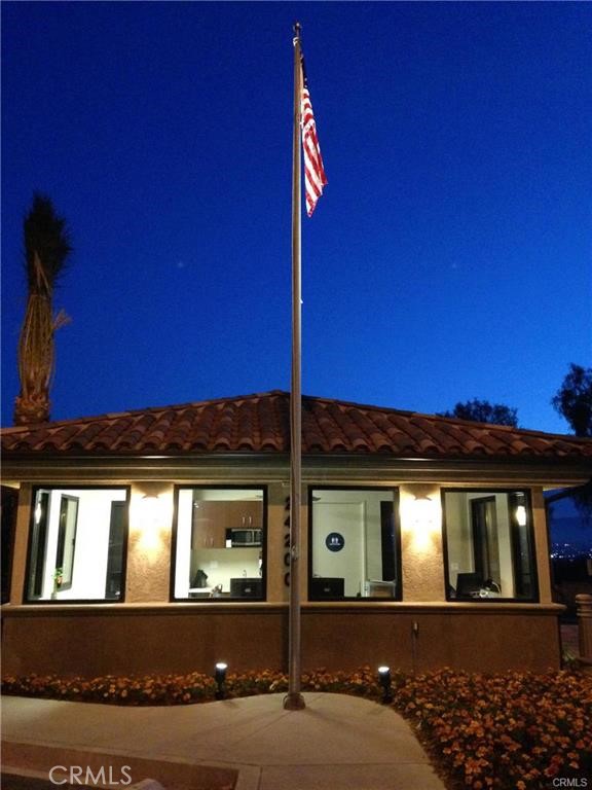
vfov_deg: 55.4
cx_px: 296
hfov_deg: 42.9
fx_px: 752
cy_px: 395
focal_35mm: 33
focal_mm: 4.12
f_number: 2.4
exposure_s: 1/15
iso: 800
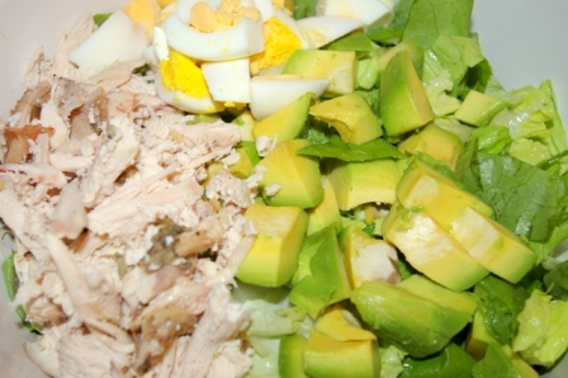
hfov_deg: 42.4
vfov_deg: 28.9
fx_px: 733
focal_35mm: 46
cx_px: 284
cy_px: 189
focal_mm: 31
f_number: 4
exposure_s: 1/50
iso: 200
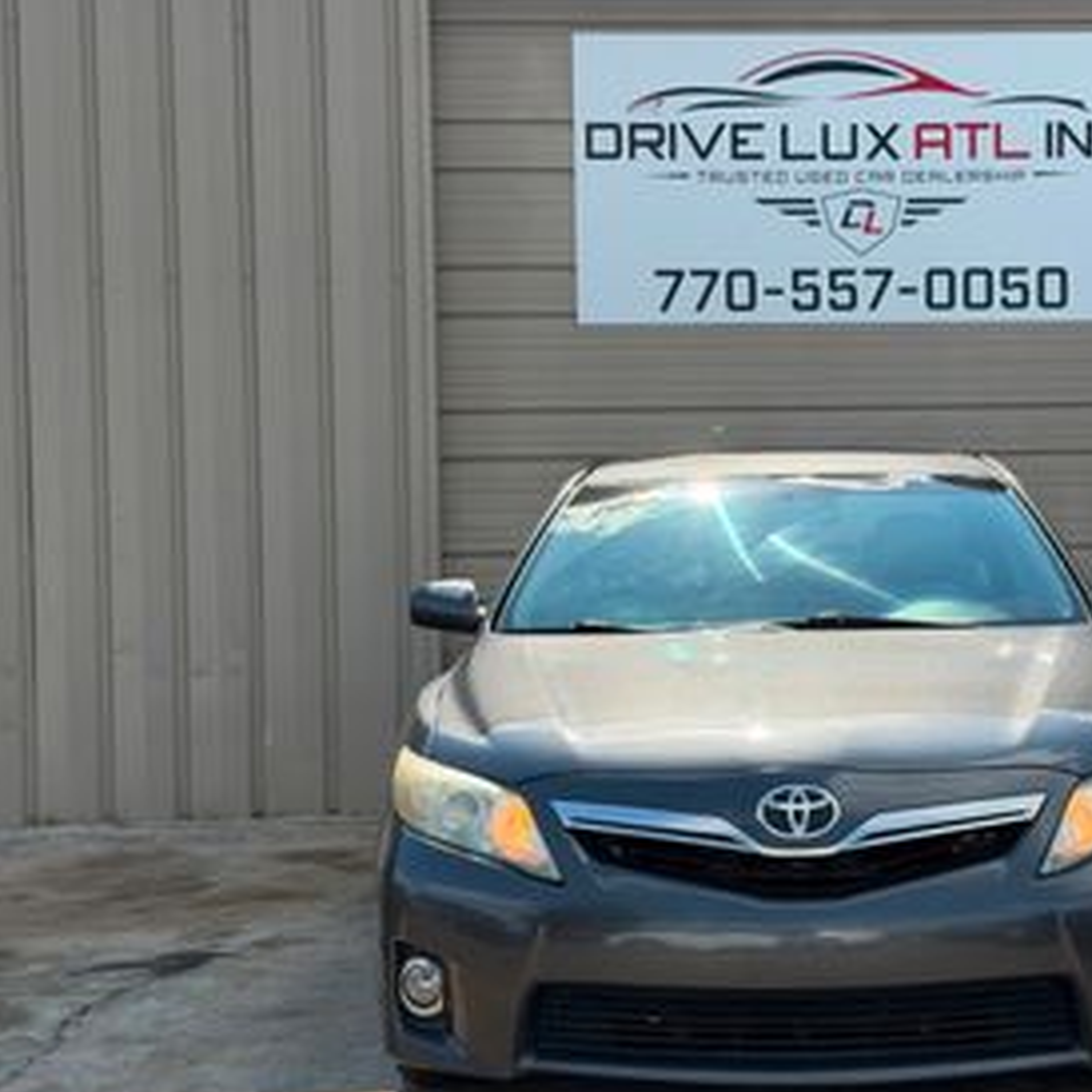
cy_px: 578
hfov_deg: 27.5
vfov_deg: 27.7
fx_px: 2213
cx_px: 729
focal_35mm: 62
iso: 64
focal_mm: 6.76
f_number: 1.78
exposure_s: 1/3378
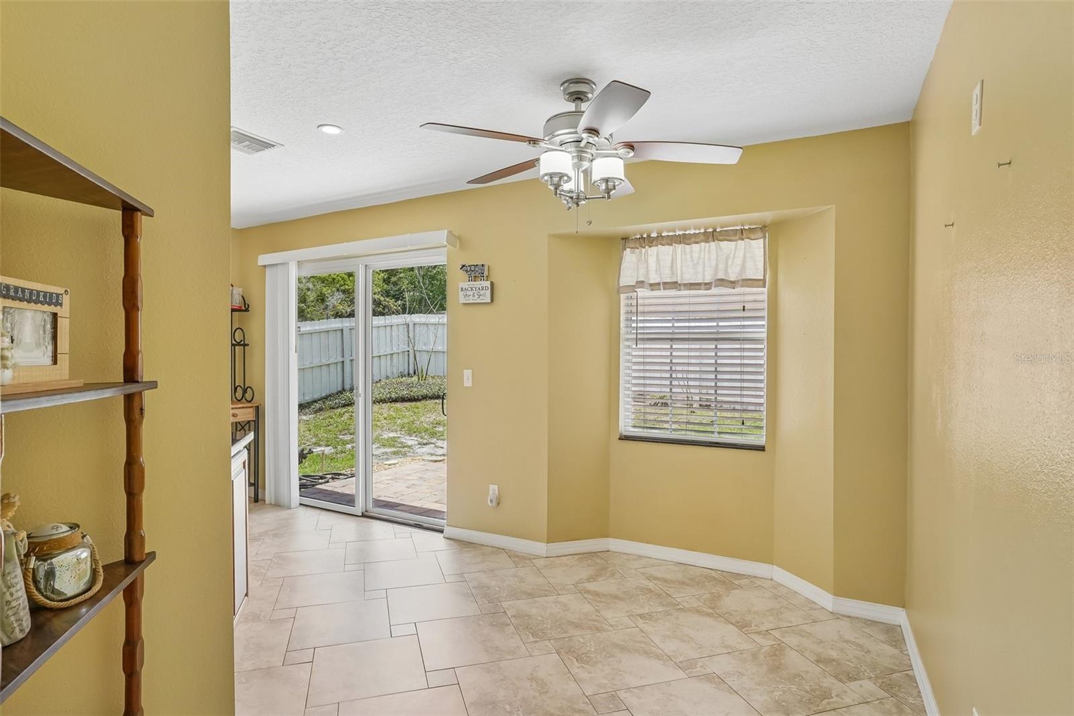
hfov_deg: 93.3
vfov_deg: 70.4
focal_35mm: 17
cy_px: 358
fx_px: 507
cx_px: 537
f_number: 9
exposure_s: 1/30
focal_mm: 17
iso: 200
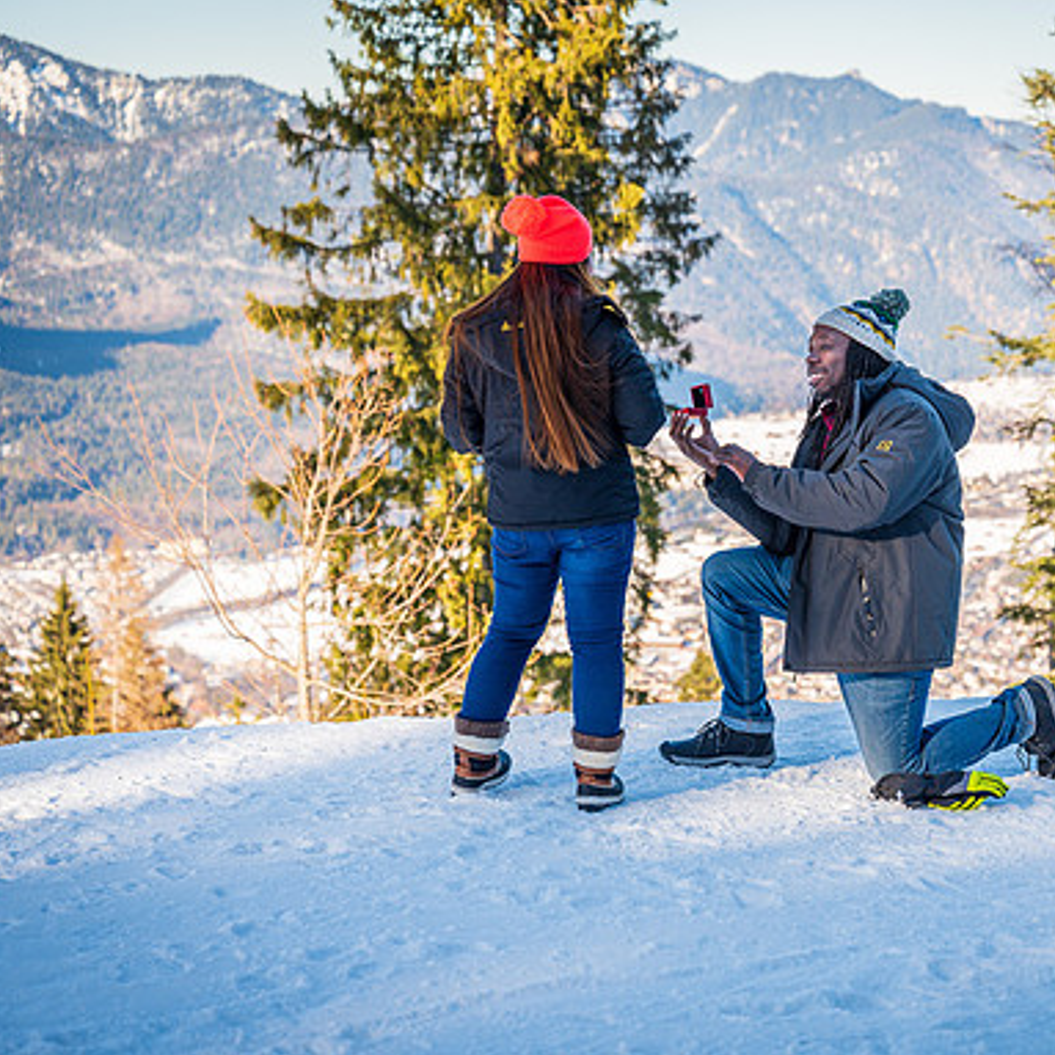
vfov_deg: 19.3
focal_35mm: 90
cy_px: 529
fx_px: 3103
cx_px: 664
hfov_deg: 19.3
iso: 100
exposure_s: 1/200
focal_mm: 70
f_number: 3.5
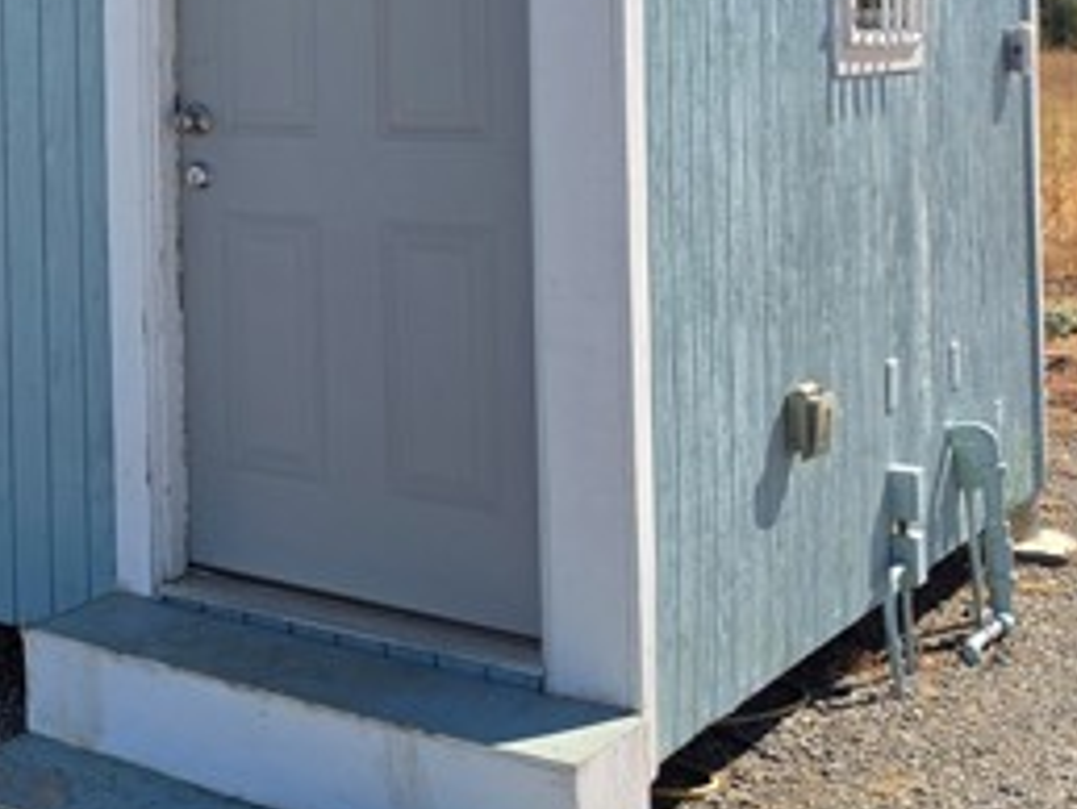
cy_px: 67
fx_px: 1775
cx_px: -250
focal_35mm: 57
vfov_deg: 24.9
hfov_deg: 28.8
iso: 64
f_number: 1.4
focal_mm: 6.5
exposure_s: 1/5015
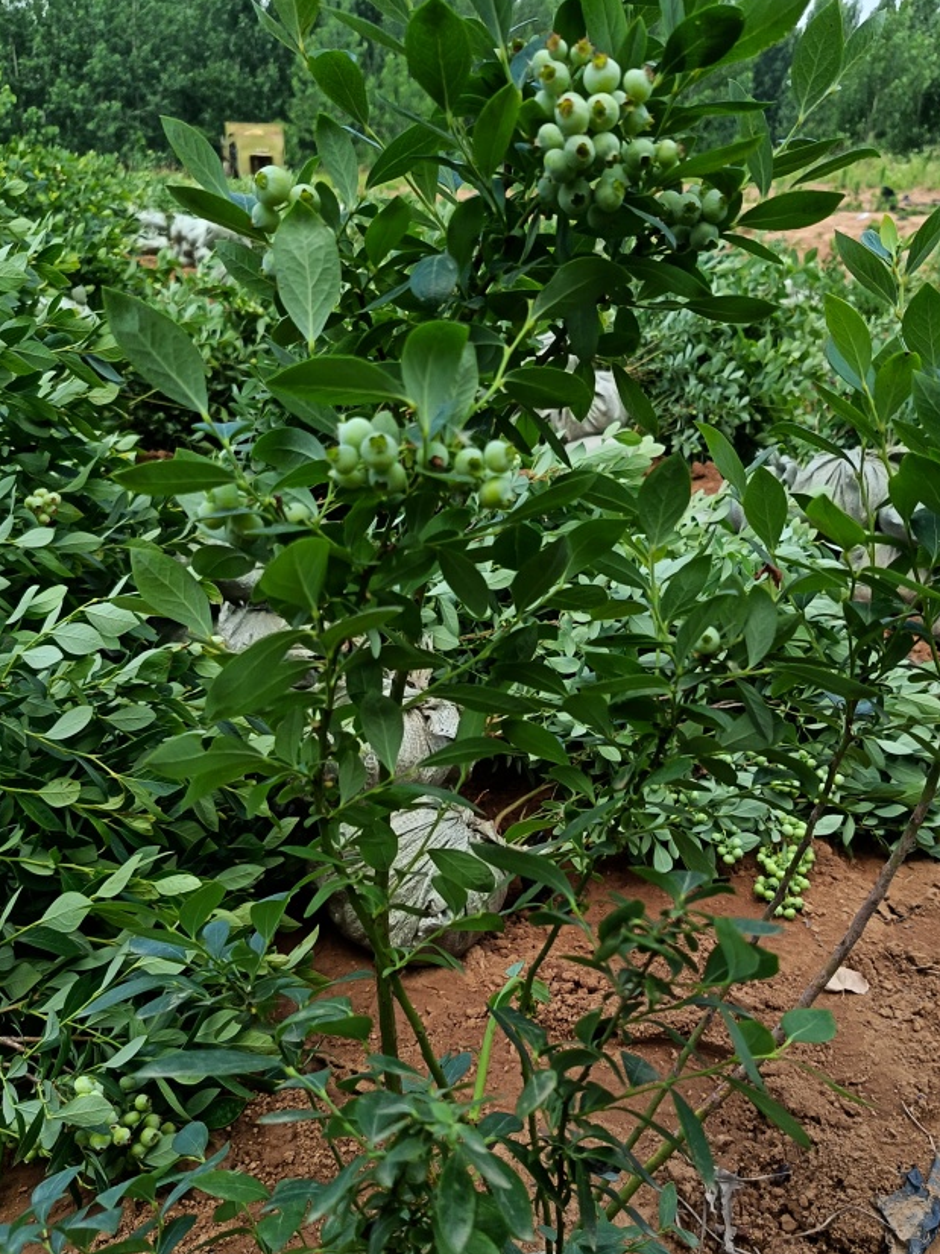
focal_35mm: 31
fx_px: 1123
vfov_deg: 58.2
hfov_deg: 45.3
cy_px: 699
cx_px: 528
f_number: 1.75
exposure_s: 1/600
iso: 364
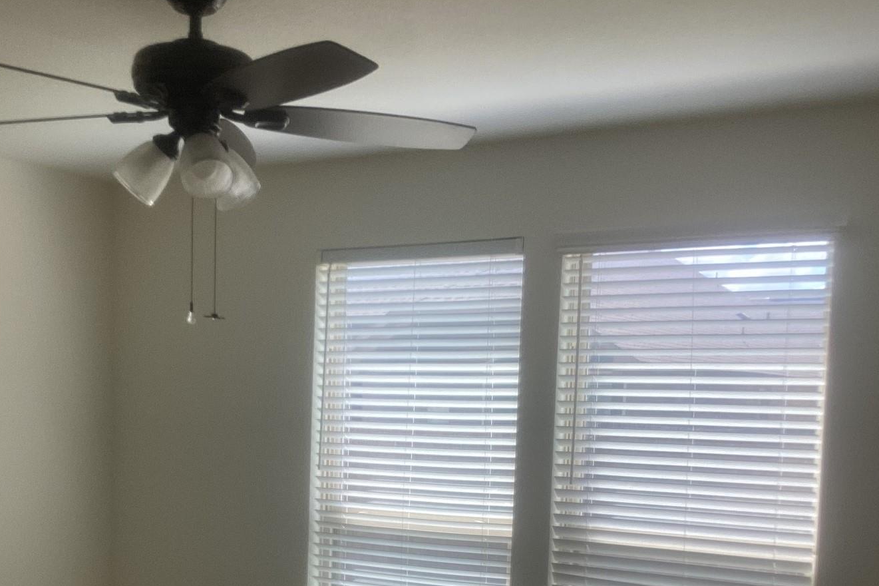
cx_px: 309
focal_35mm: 50
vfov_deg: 26.3
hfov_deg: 39.2
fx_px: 1220
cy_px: 503
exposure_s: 1/151
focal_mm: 3.3
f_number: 2.4
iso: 25
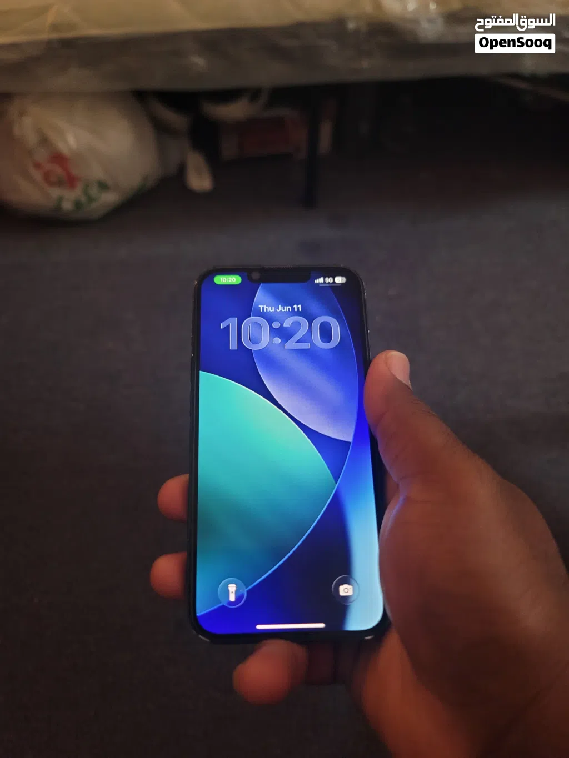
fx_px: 548
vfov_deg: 69.4
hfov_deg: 54.9
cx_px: 284
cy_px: 379
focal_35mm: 25
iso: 640
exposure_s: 1/30
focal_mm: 7
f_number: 1.8
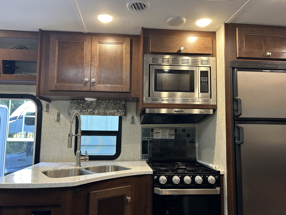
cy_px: 108
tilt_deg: +6.8
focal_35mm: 26
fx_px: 215
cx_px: 143
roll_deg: -0.3
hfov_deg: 67.3
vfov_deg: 53.1
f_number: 1.5
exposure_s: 1/60
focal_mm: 5.7
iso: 160
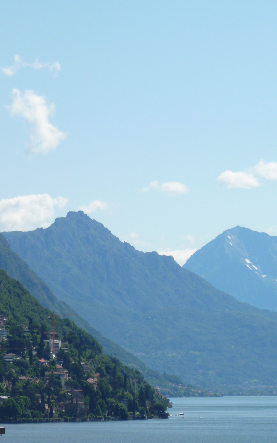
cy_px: 212
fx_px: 2825
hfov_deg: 5.6
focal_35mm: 234
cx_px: 187
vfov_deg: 9.0
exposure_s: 1/500
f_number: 5.6
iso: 80
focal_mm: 25.9
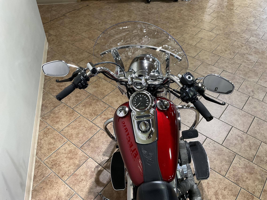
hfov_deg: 61.7
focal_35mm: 29
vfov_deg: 48.2
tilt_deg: -45.2
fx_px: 224
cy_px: 100
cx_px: 134
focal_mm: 3
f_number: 1.8
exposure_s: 1/60
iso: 80
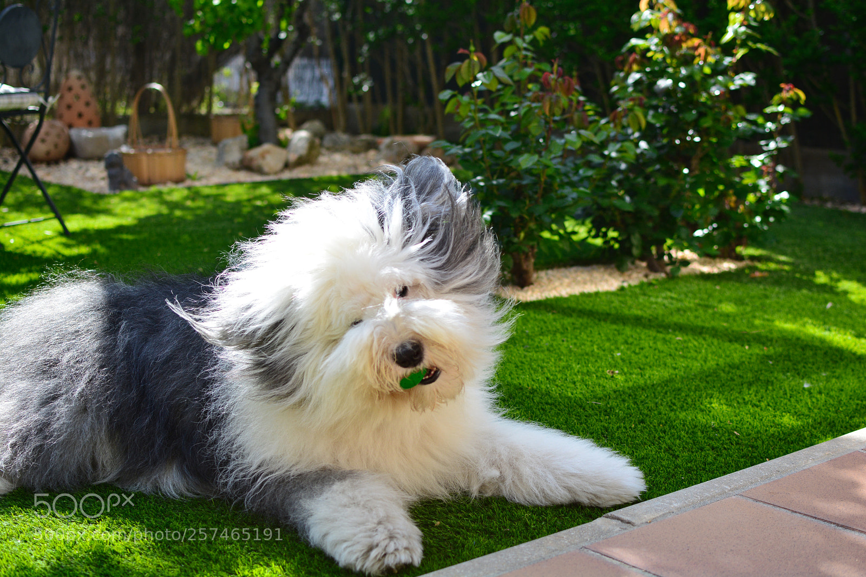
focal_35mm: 52
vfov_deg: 25.7
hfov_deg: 37.9
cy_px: 288
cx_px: 433
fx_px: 1263
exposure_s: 1/2000
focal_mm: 35
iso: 320
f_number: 3.2
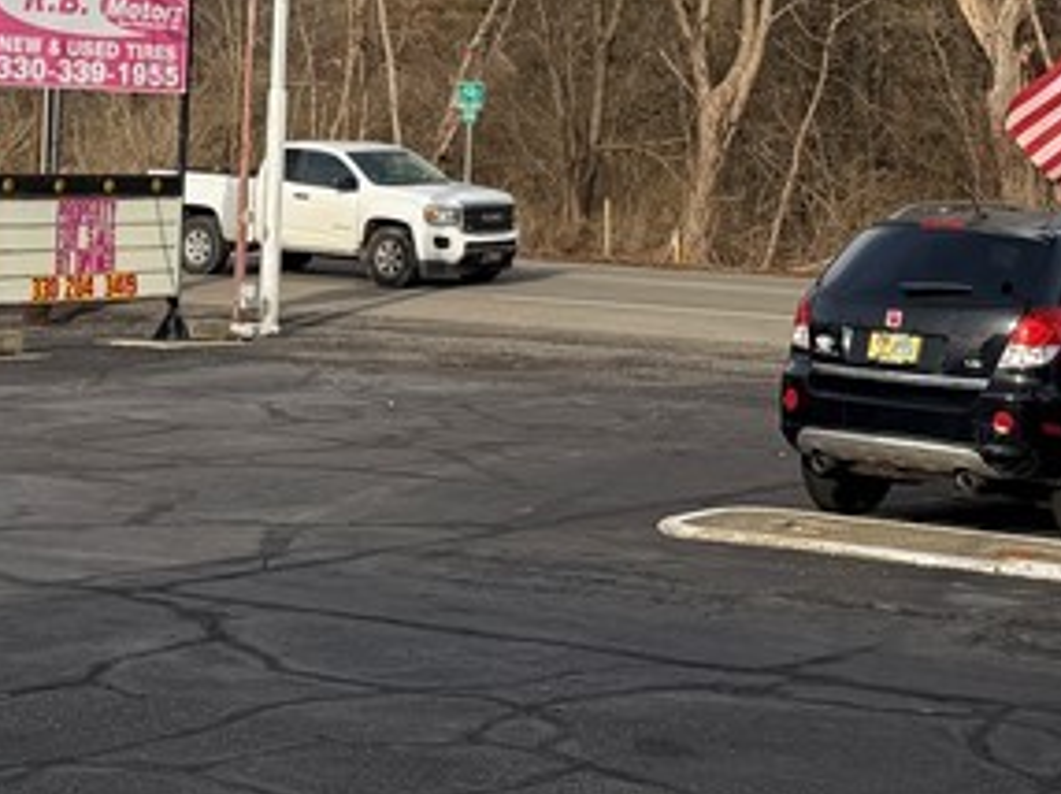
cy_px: 41
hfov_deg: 22.5
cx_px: 853
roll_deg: -2.0
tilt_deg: +2.5
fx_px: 2634
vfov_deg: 16.8
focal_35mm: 86
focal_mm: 6.76
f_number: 1.78
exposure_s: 1/4673
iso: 80
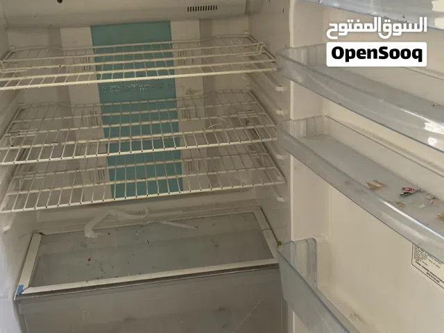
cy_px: 166
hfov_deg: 67.3
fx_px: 333
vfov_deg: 53.1
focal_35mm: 26
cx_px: 222
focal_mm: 4.25
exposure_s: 1/122
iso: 32
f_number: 1.8
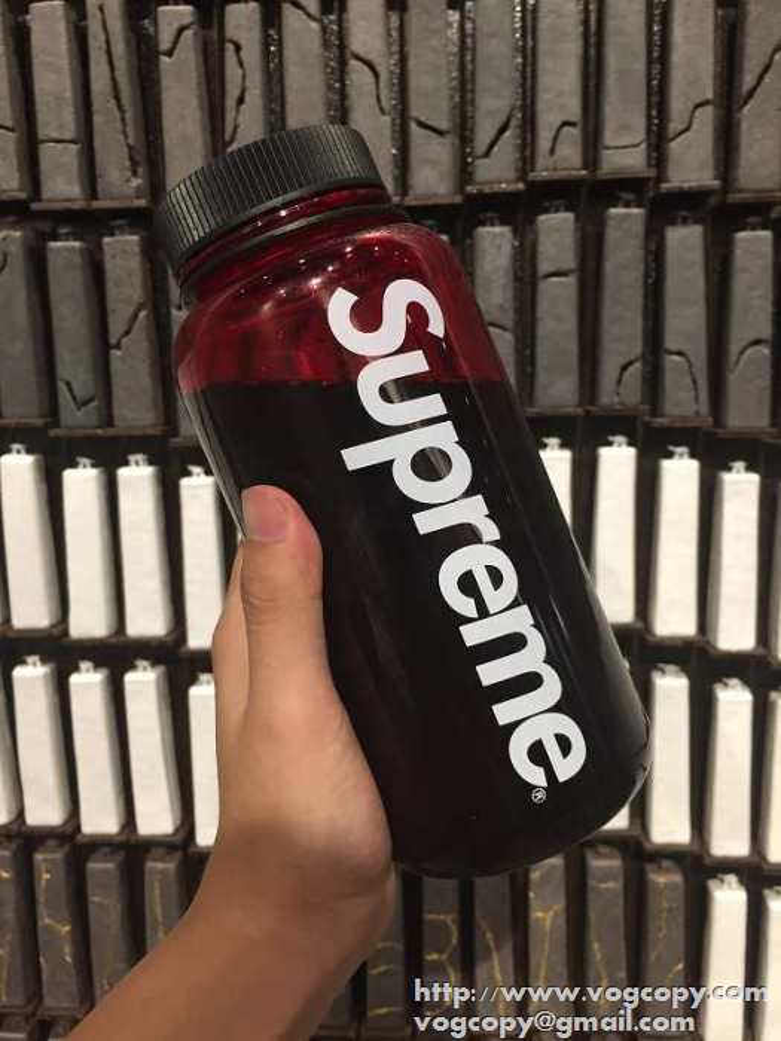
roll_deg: +0.0
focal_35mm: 29
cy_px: 520
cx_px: 390
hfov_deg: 48.2
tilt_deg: -7.5
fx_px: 872
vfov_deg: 61.7
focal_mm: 4.15
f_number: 2.2
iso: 100
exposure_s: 1/30
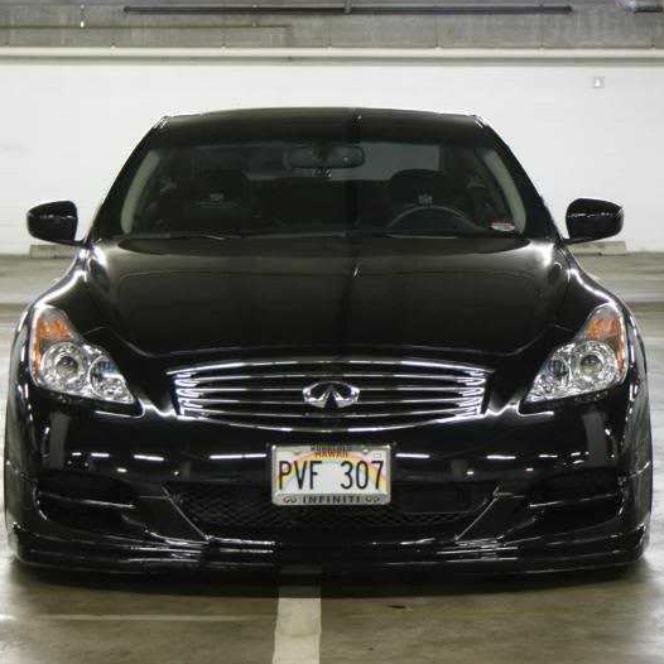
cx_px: 332
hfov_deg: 16.3
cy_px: 332
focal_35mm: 107
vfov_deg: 16.3
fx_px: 2314
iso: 400
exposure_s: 1/2
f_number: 5.6
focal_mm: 55
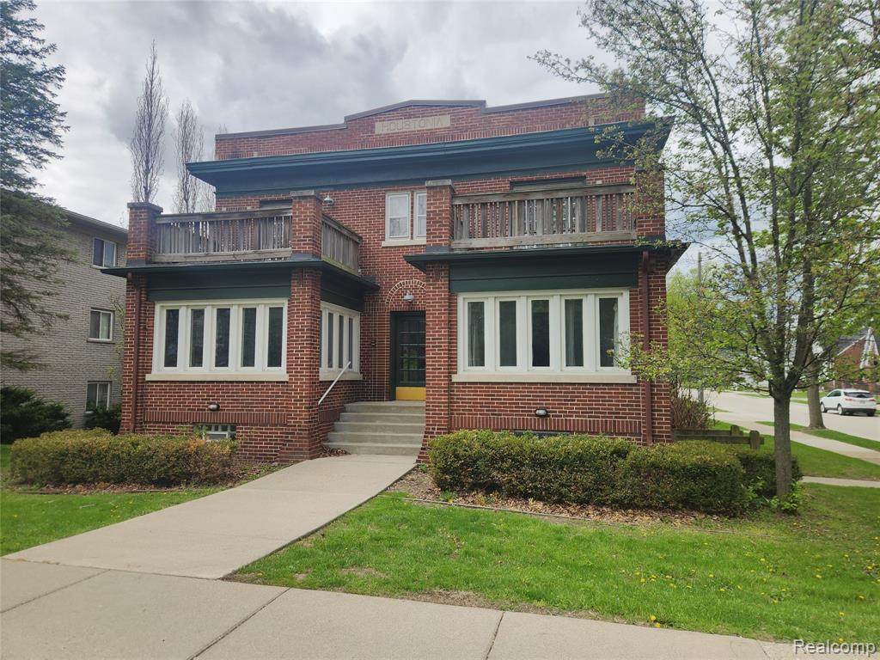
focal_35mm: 23
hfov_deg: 73.9
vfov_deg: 58.9
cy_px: 330
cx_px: 440
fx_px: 585
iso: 20
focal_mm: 5.4
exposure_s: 1/1339
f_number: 1.8
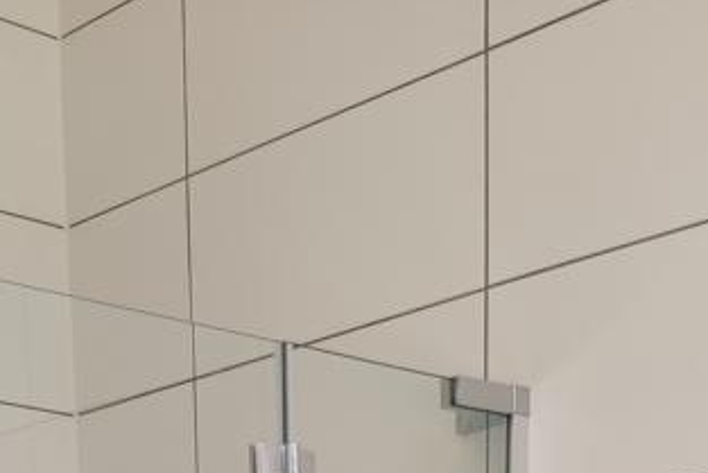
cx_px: 199
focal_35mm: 85
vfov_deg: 12.5
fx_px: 1672
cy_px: 1152
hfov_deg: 23.7
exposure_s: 1/206
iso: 50
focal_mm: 4.71
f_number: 1.79
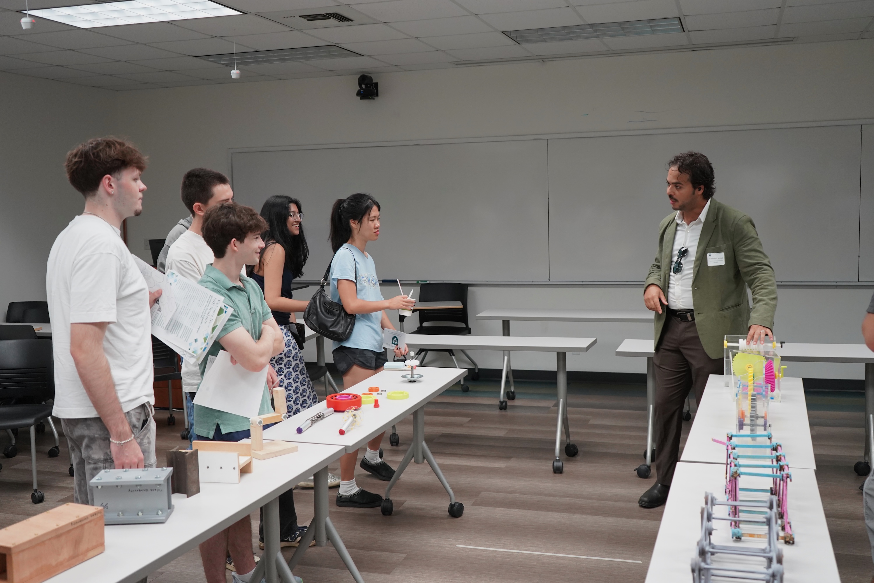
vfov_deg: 36.9
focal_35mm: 36
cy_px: 292
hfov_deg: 53.1
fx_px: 874
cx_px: 437
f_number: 4
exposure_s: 1/160
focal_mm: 36
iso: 2500
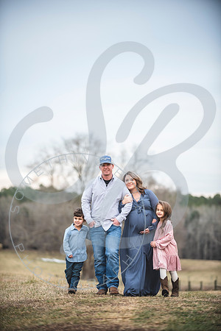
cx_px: 110
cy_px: 166
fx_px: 1427
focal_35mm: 155
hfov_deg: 8.9
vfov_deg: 13.2
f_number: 2.8
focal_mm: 155
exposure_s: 1/250
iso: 320
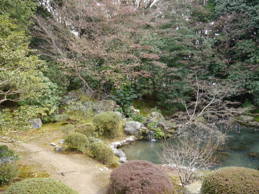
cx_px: 130
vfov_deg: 49.7
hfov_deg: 63.4
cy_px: 97
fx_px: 209
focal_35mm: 28
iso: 160
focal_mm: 14
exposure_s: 1/160
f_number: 4
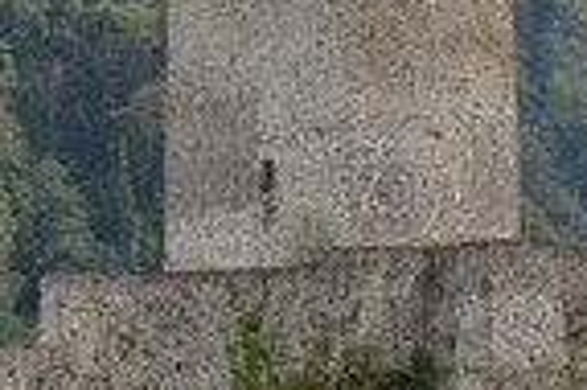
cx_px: 197
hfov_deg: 5.7
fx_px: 5912
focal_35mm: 363
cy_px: 283
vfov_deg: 3.8
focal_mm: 70
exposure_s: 1/250
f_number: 5.6
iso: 320
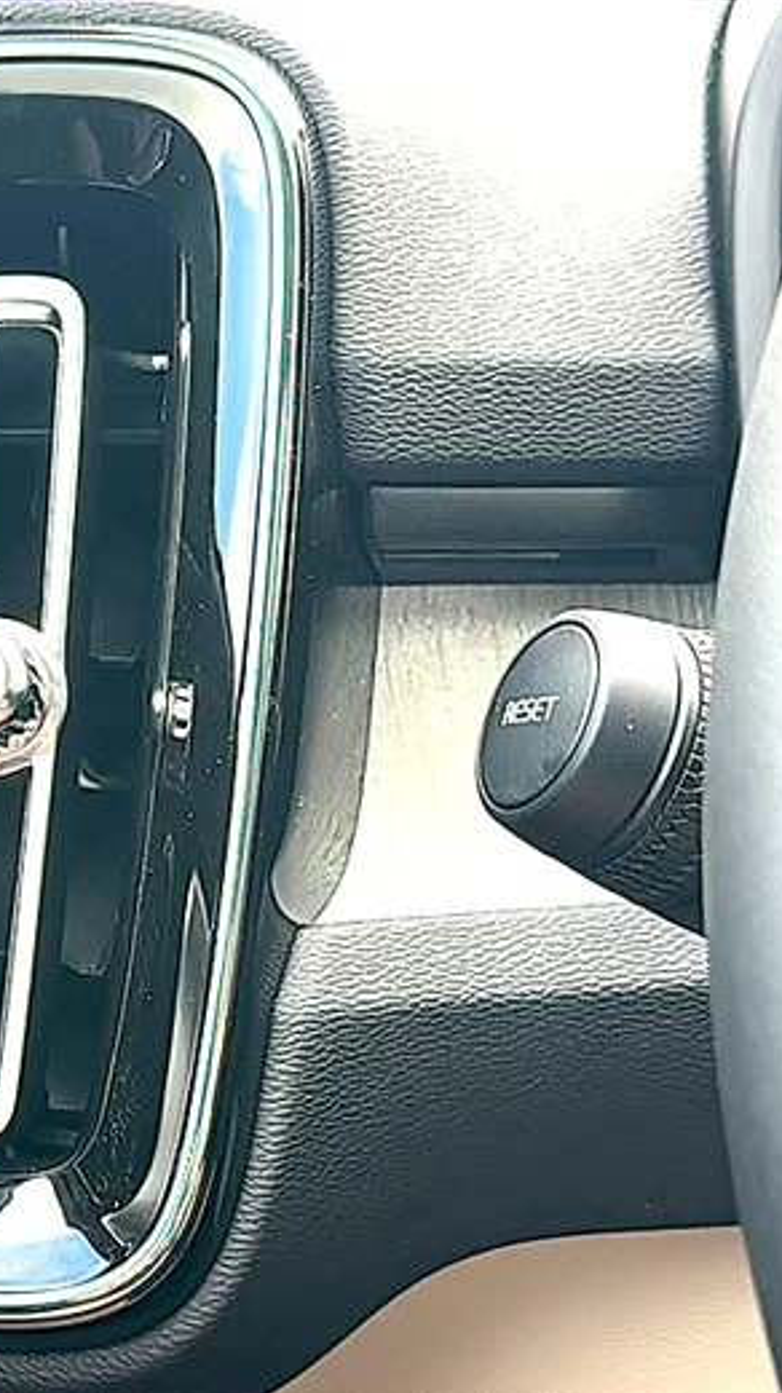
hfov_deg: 17.5
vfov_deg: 31.9
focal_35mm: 66
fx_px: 2436
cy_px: 701
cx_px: -131
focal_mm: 6.86
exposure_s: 1/191
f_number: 1.78
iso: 80
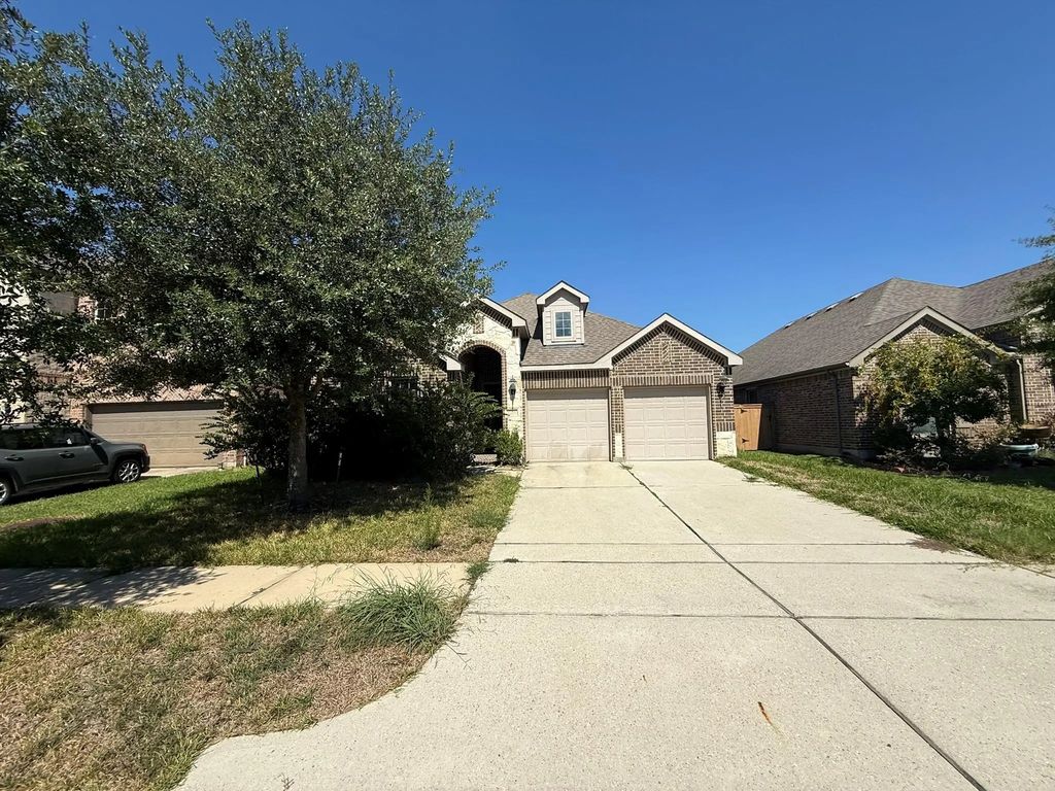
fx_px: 427
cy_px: 396
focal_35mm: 14
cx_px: 528
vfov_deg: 85.7
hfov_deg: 102.1
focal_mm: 2.22
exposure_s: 1/3891
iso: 50
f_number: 2.2
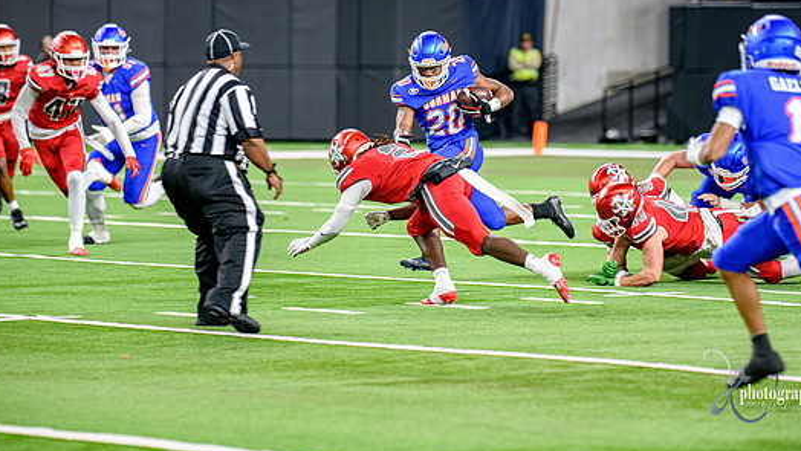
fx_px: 4801
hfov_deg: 9.5
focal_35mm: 226
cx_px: 423
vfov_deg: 5.4
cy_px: 166
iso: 1250
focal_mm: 195
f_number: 2.8
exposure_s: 1/400
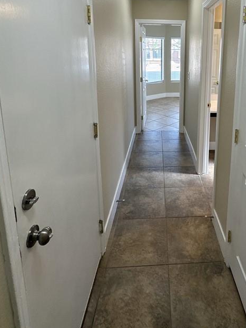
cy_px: 90
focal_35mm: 23
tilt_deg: -9.9
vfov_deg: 70.0
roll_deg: -0.5
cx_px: 173
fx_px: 218
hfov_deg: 56.9
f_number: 2.2
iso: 80
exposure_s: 1/120
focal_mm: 2.22
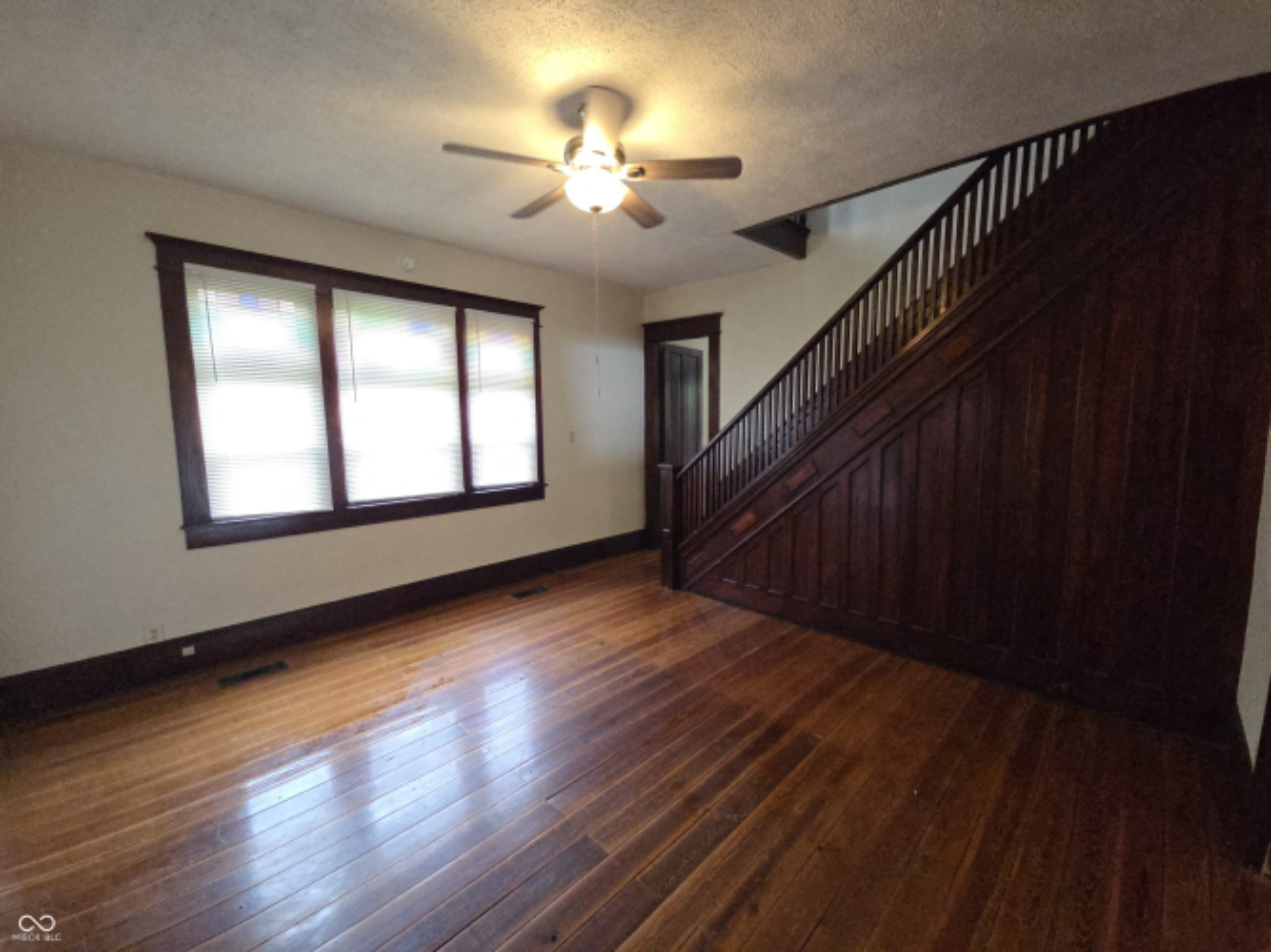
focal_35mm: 13
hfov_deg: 106.2
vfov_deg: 89.9
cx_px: 636
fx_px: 477
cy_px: 476
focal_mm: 2.2
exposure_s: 1/100
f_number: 2.2
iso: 640
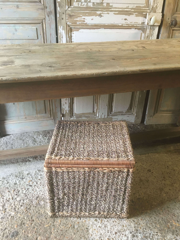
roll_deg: -1.8
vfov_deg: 61.7
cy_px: 120
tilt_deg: -32.5
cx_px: 90
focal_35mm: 29
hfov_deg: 48.2
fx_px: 201
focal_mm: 4.15
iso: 160
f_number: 2.2
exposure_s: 1/33
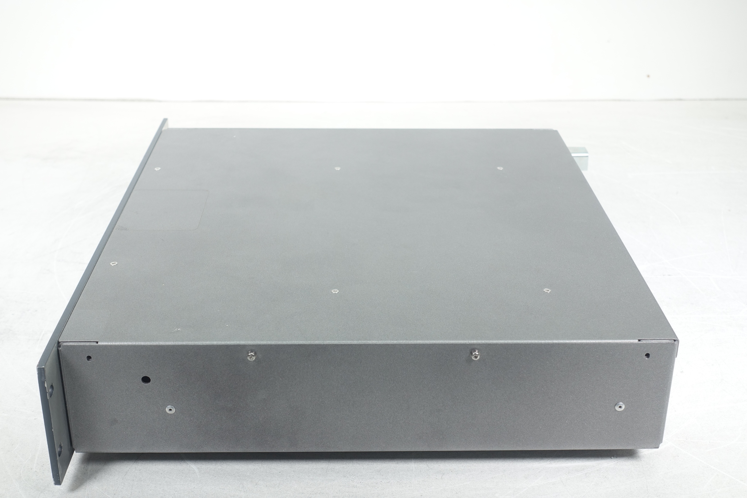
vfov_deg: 27.0
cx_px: 374
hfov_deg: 39.6
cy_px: 249
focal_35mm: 50
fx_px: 1037
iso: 125
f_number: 4
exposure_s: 1/100
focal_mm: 18.51
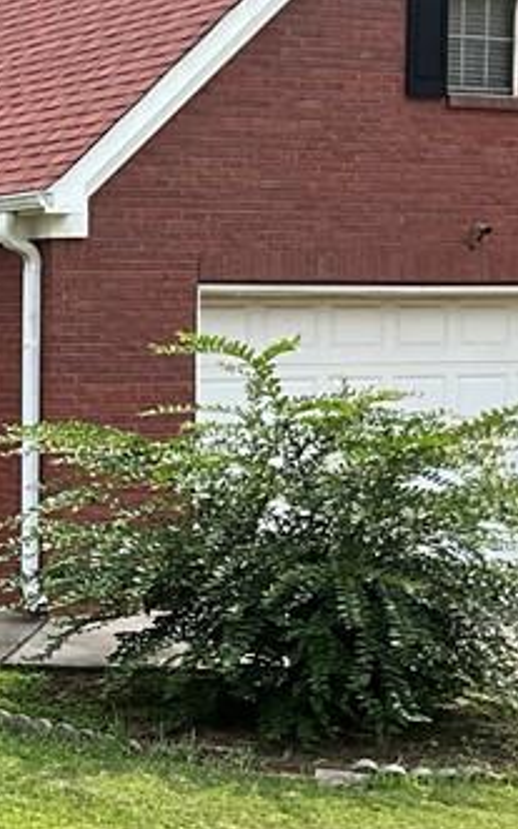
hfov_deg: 12.5
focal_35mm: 95
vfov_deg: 21.8
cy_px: 516
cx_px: -420
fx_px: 2145
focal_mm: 3
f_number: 1.8
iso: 25
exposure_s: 1/700
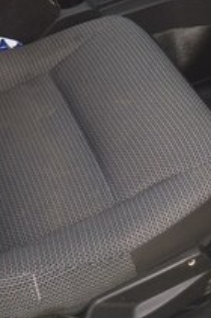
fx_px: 626
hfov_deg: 19.1
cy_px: -51
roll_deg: -1.4
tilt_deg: -29.0
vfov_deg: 25.8
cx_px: 80
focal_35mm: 71
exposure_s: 1/100
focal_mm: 4.15
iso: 40
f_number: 2.2
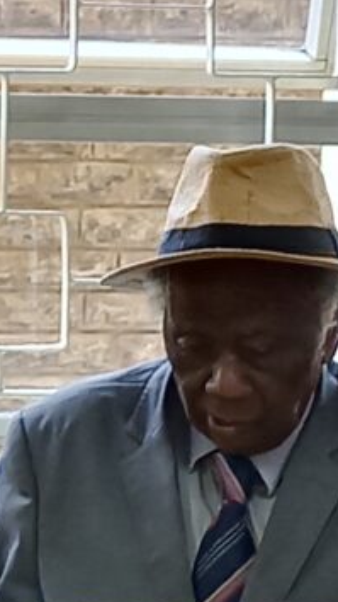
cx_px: -124
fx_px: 3794
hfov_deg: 5.1
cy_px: 403
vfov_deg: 9.1
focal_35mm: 238
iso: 218
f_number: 1.8
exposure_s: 1/50
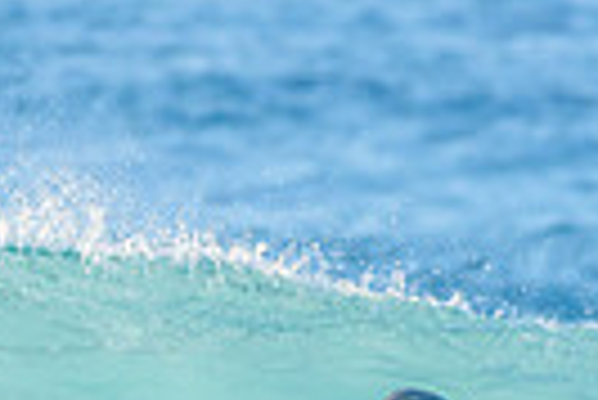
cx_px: 342
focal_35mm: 2180
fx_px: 36251
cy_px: 533
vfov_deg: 0.6
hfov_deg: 0.9
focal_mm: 500
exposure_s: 1/2000
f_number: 5.6
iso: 450
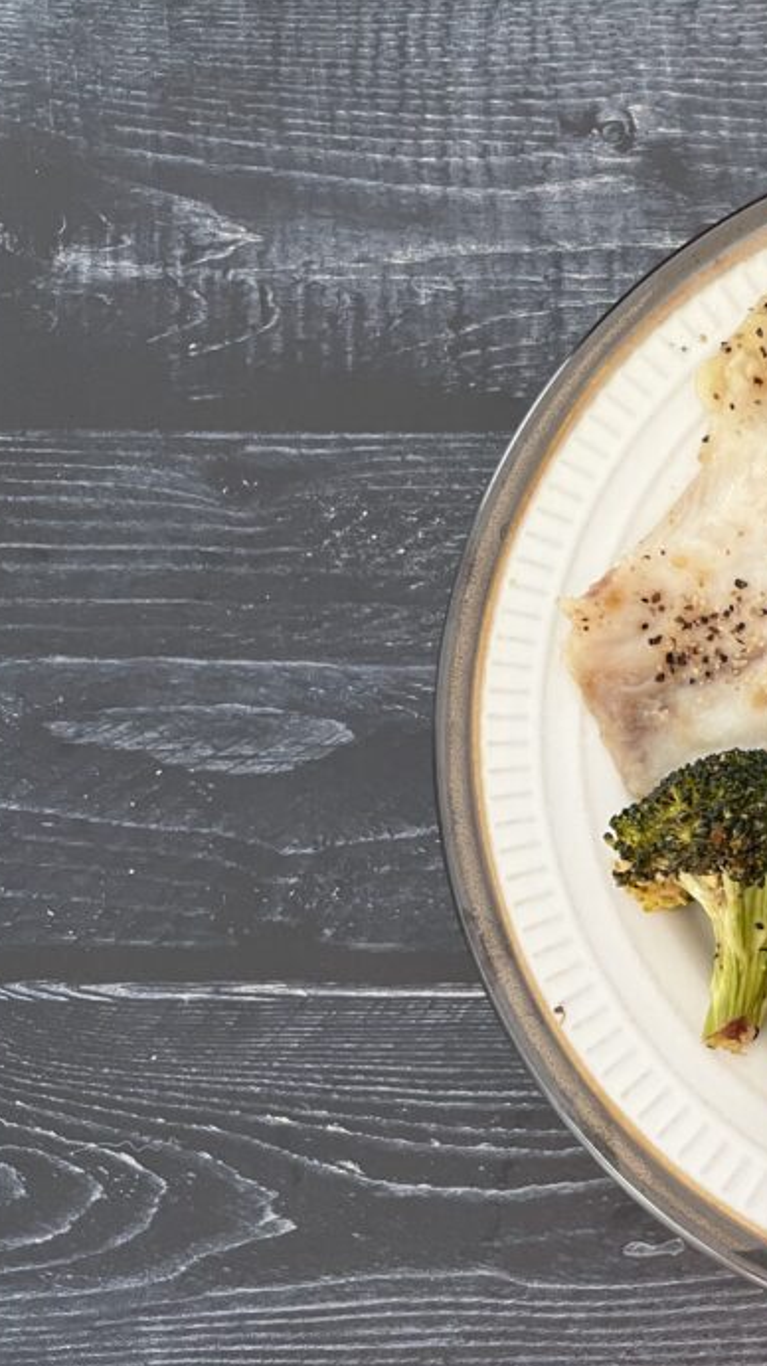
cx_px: 984
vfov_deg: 48.3
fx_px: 1521
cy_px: 747
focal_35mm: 42
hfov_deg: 24.8
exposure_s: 1/76
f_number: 1.6
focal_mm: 5.1
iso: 125
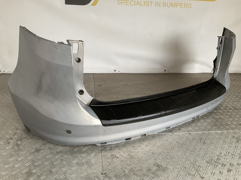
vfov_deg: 48.2
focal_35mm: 29
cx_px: 120
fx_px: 202
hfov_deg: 61.7
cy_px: 90
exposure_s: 1/60
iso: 64
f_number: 1.8
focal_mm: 3
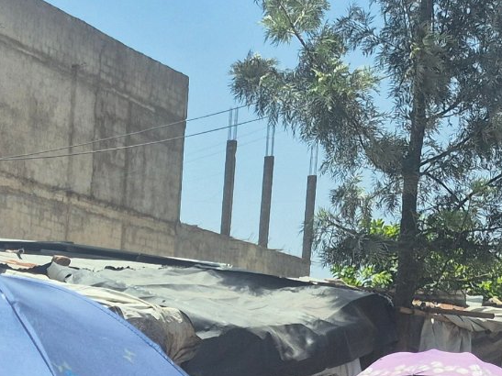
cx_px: -222
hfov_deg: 17.7
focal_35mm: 101
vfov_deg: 13.8
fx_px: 1464
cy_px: 560
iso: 25
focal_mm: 5.4
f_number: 1.8
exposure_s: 1/1408
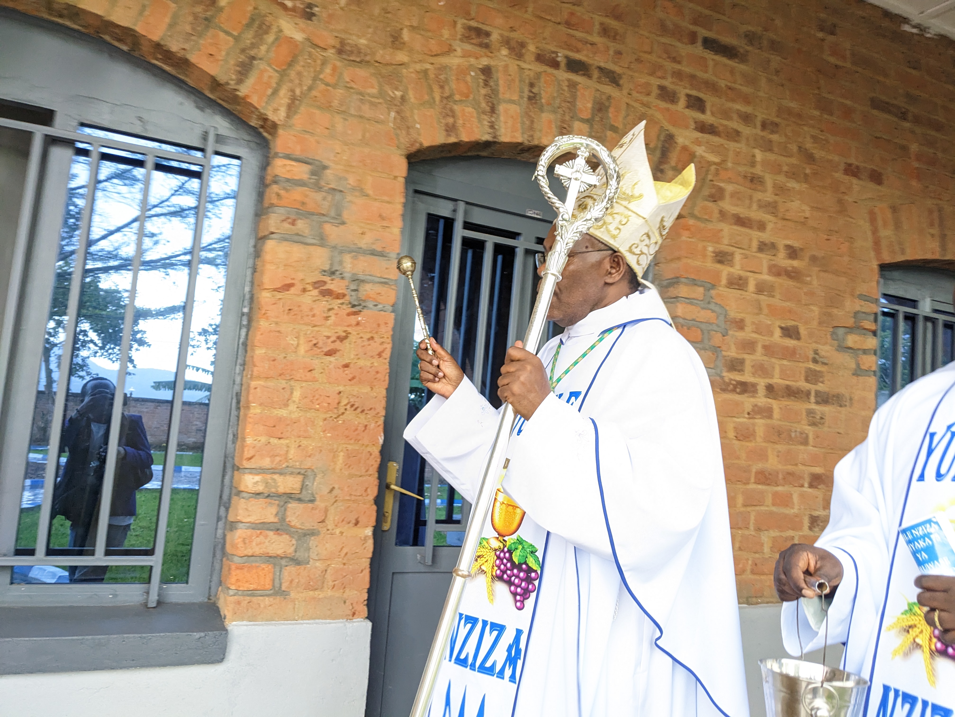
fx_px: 745
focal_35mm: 27
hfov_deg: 65.3
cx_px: 478
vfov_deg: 51.4
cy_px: 358
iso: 217
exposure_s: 1/89.9
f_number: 1.73
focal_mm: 4.38
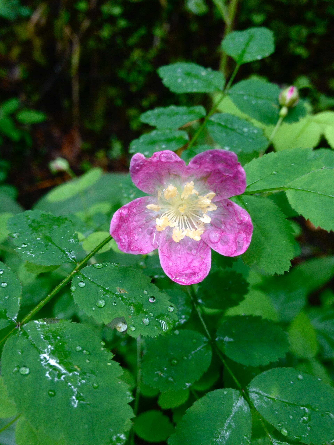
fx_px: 450
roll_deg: -1.7
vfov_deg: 52.6
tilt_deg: -31.0
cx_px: 167
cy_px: 222
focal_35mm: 35
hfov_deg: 40.7
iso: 64
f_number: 2.4
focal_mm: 4.28
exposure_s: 1/20
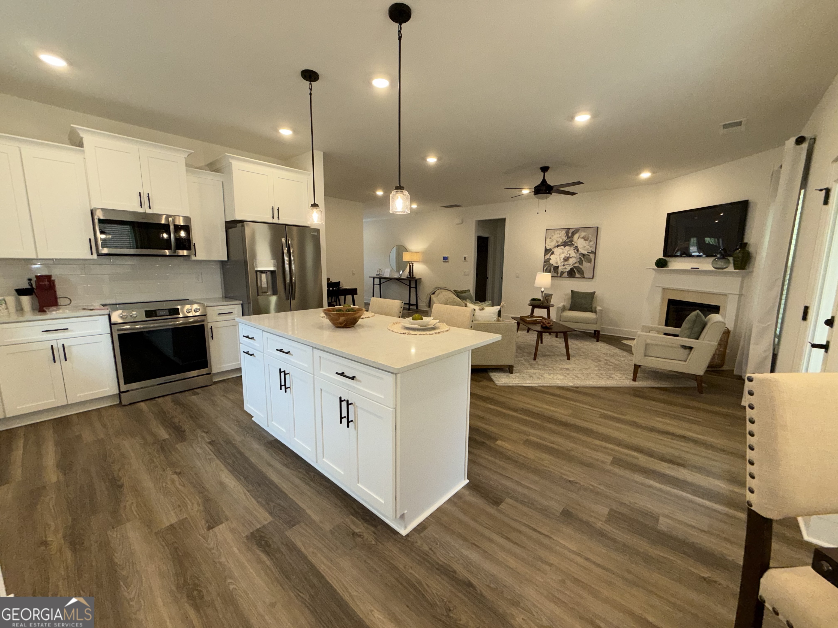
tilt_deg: -8.7
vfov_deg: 85.7
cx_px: 419
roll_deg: -0.5
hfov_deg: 102.1
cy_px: 314
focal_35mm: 14
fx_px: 339
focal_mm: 2.22
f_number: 2.2
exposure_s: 1/120
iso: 80
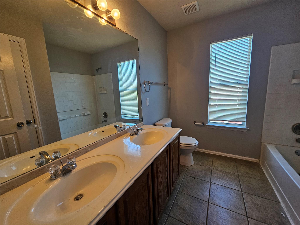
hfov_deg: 106.2
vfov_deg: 89.9
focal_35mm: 13
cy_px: 112
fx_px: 113
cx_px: 150
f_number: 2.2
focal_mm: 2.2
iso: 80
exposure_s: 1/60
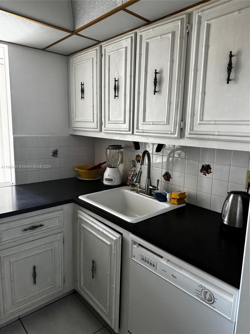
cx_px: 125
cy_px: 167
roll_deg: -1.2
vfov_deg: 71.6
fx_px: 231
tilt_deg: -10.0
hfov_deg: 56.8
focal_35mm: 24
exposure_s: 1/60
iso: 320
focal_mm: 6.76
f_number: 1.78
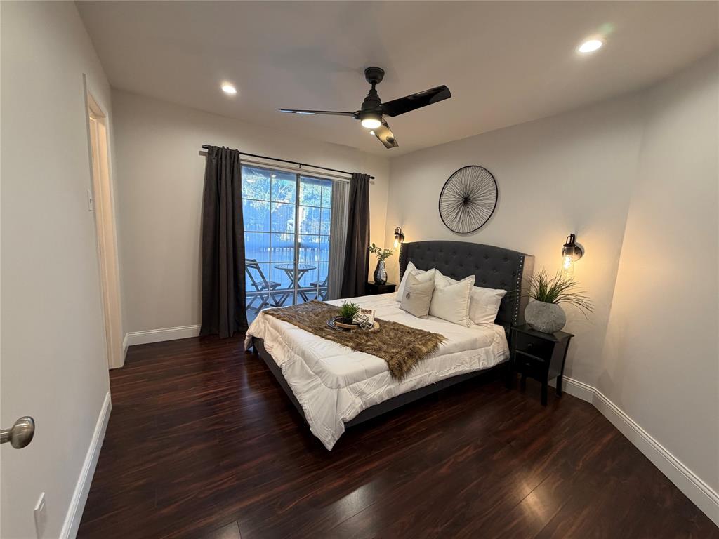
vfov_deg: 85.7
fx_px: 291
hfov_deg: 102.1
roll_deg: -3.1
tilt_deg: -8.2
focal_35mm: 14
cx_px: 360
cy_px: 270
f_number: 2.2
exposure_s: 1/60
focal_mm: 2.22
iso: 200
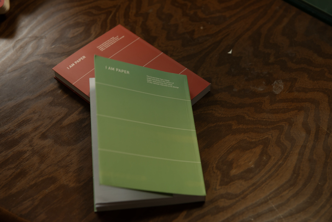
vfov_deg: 21.9
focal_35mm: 62
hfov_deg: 32.4
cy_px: 111
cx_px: 166
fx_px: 572
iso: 640
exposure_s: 1/125
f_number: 4
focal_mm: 62
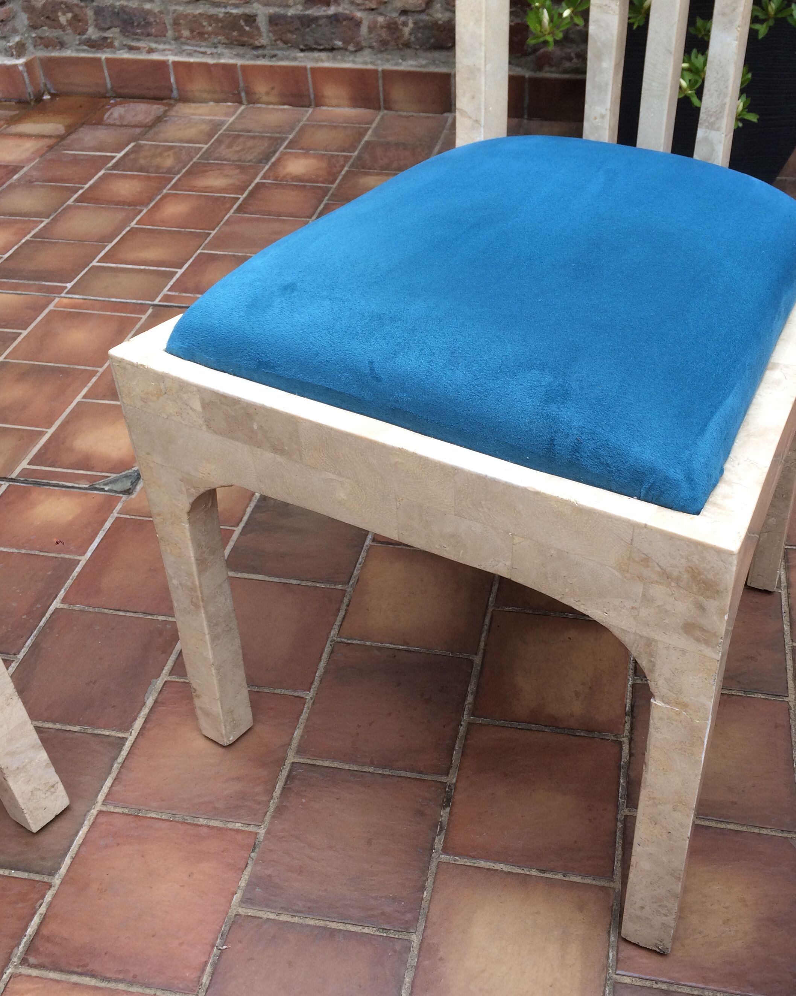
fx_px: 1031
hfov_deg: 42.1
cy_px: 561
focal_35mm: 35
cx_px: 449
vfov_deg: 51.4
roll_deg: +1.0
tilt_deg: -44.7
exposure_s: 1/117
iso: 32
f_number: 2.2
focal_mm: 4.15
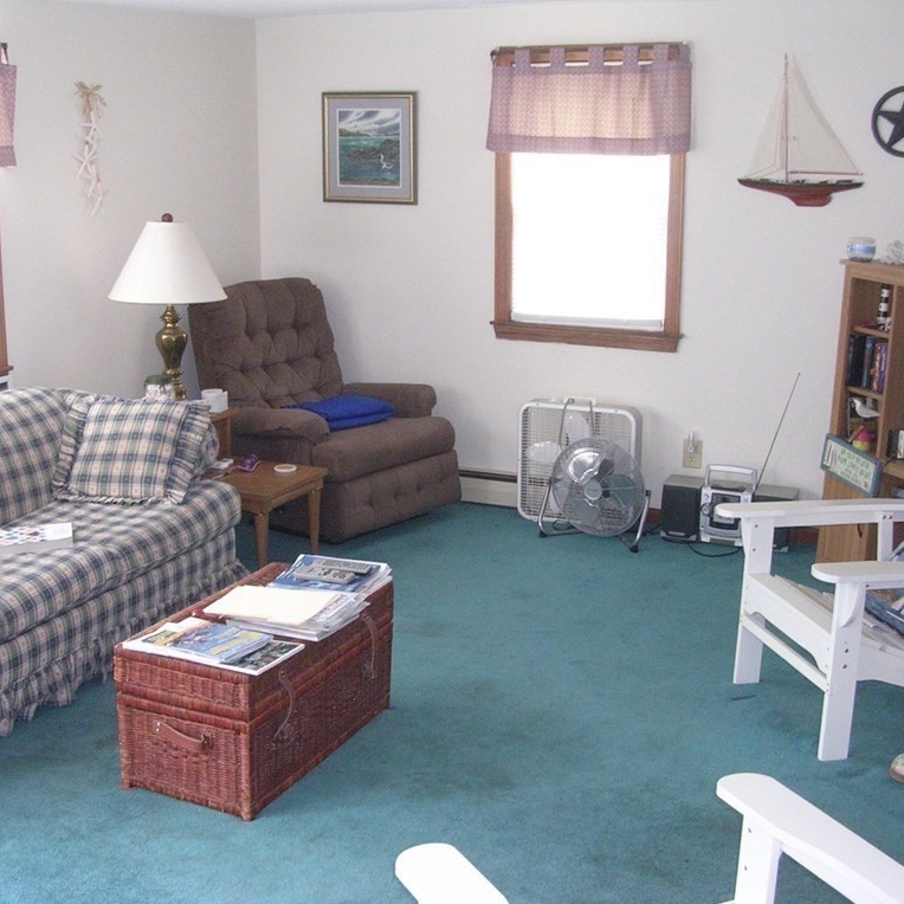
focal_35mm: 45
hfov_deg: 37.2
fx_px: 1330
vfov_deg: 37.6
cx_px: 309
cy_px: 453
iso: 400
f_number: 2.8
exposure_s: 1/20.8
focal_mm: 5.8
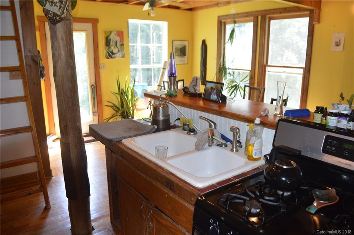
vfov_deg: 47.8
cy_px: 118
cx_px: 177
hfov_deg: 67.4
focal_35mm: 27
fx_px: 265
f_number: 4
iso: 400
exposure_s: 1/80
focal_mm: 18
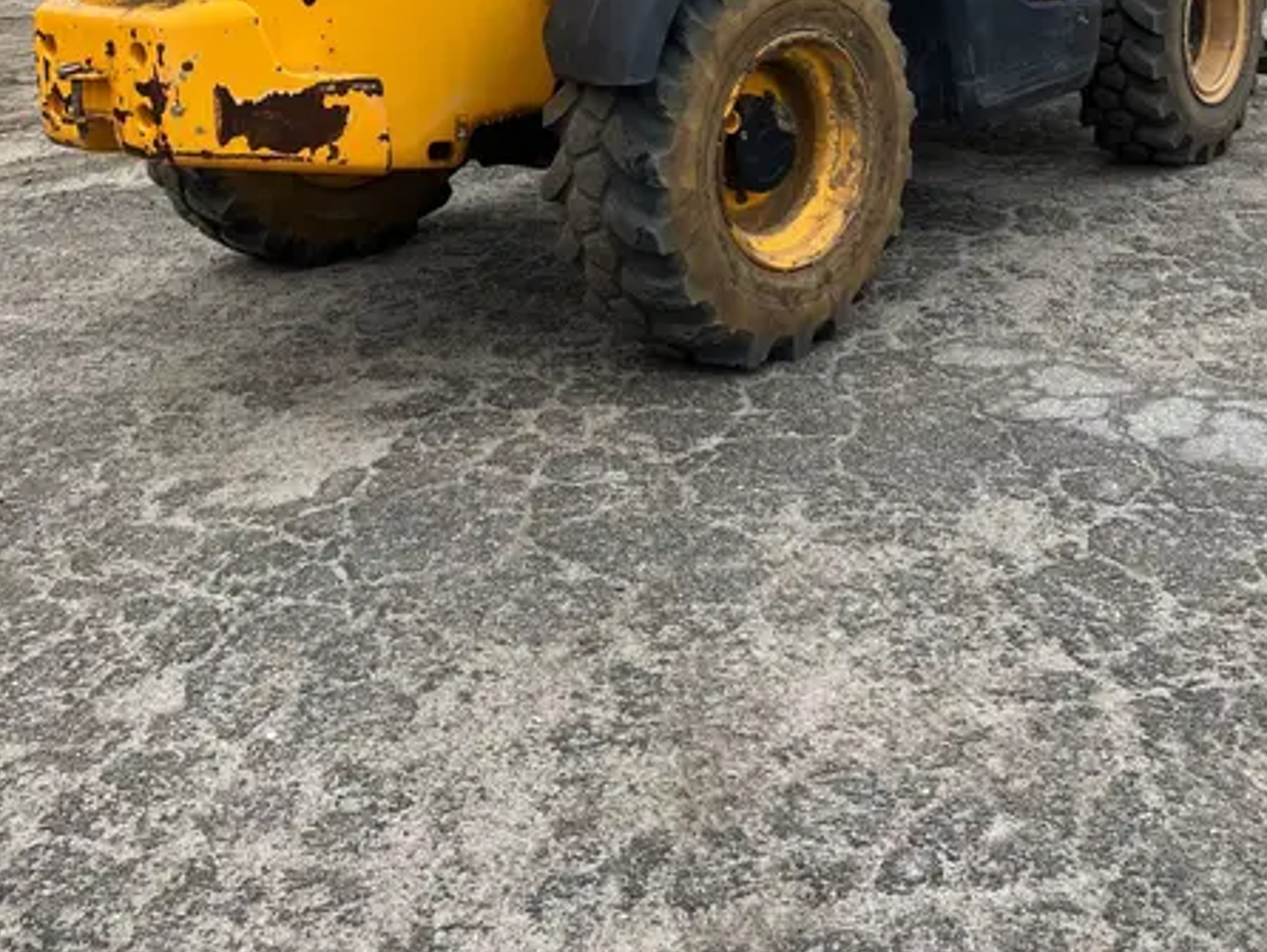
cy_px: 70
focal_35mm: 46
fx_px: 1685
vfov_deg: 30.0
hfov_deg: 41.0
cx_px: 778
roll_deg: -0.6
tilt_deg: -8.3
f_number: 1.8
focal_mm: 3.99
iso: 32
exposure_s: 1/873
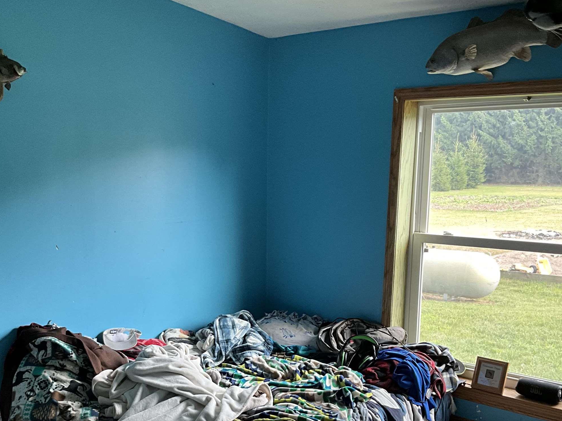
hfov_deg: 41.9
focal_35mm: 45
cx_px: 234
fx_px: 731
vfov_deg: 31.6
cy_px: 317
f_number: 1.8
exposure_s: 1/120
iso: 64
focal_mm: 3
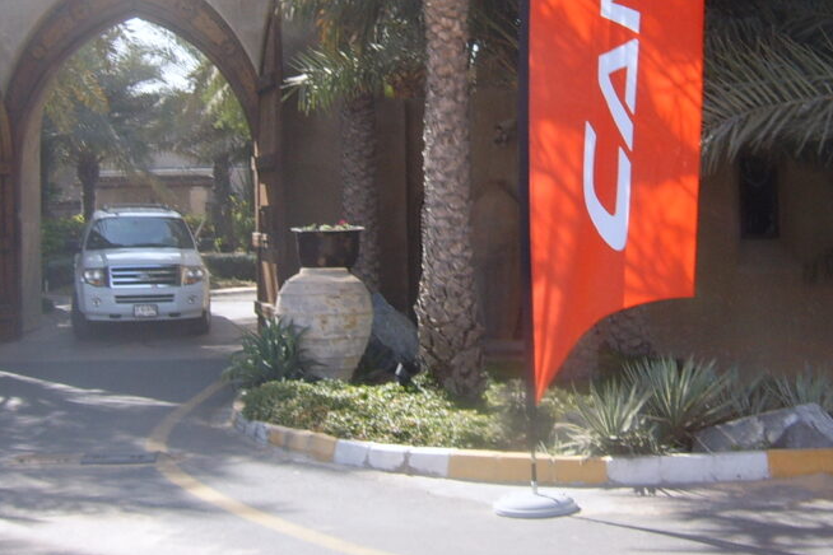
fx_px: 1319
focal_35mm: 57
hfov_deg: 35.0
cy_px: 111
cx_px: 487
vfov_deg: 23.4
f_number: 5.8
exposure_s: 1/180
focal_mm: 5.8
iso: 50
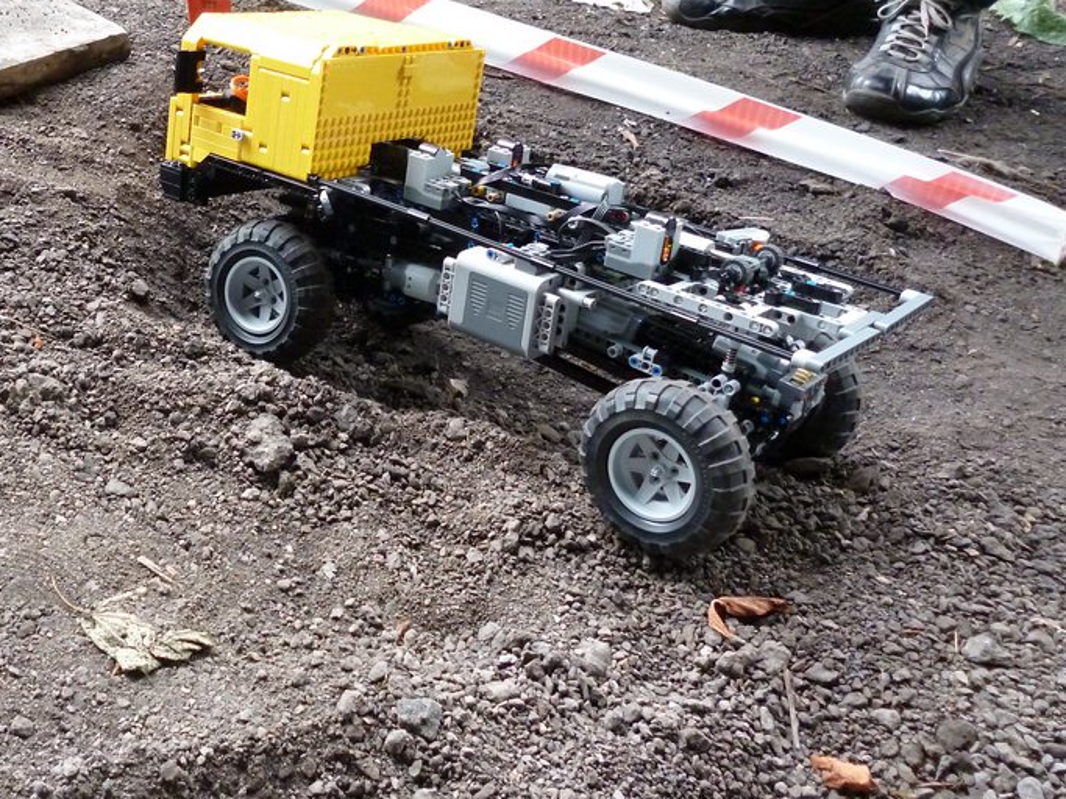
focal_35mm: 42
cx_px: 292
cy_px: 256
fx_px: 1293
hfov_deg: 43.6
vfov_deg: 34.0
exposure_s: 1/60
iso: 400
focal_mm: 5
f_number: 3.1
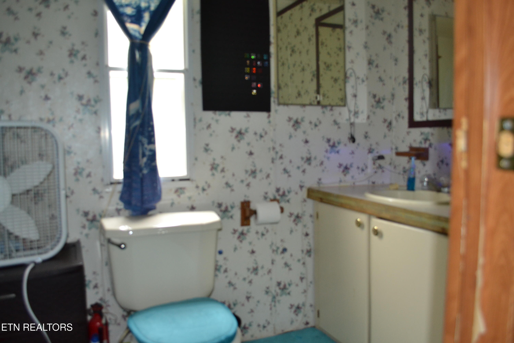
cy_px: 172
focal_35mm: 27
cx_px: 257
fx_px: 385
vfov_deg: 47.9
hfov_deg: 67.4
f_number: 3.5
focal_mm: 18
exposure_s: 1/60
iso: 800
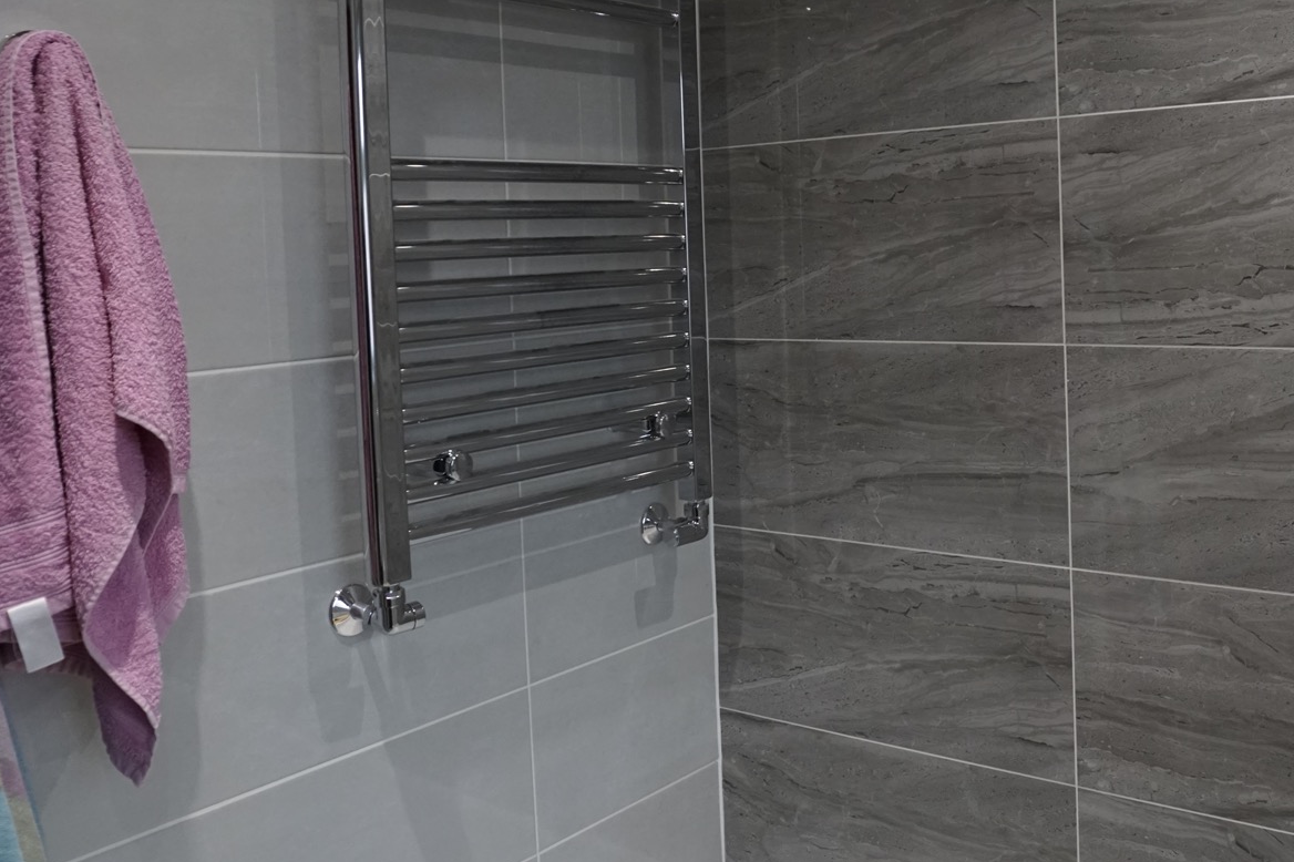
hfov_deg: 51.3
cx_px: 820
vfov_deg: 35.6
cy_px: 300
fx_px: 1329
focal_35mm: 37
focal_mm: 16
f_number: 4
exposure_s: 1/160
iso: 1000
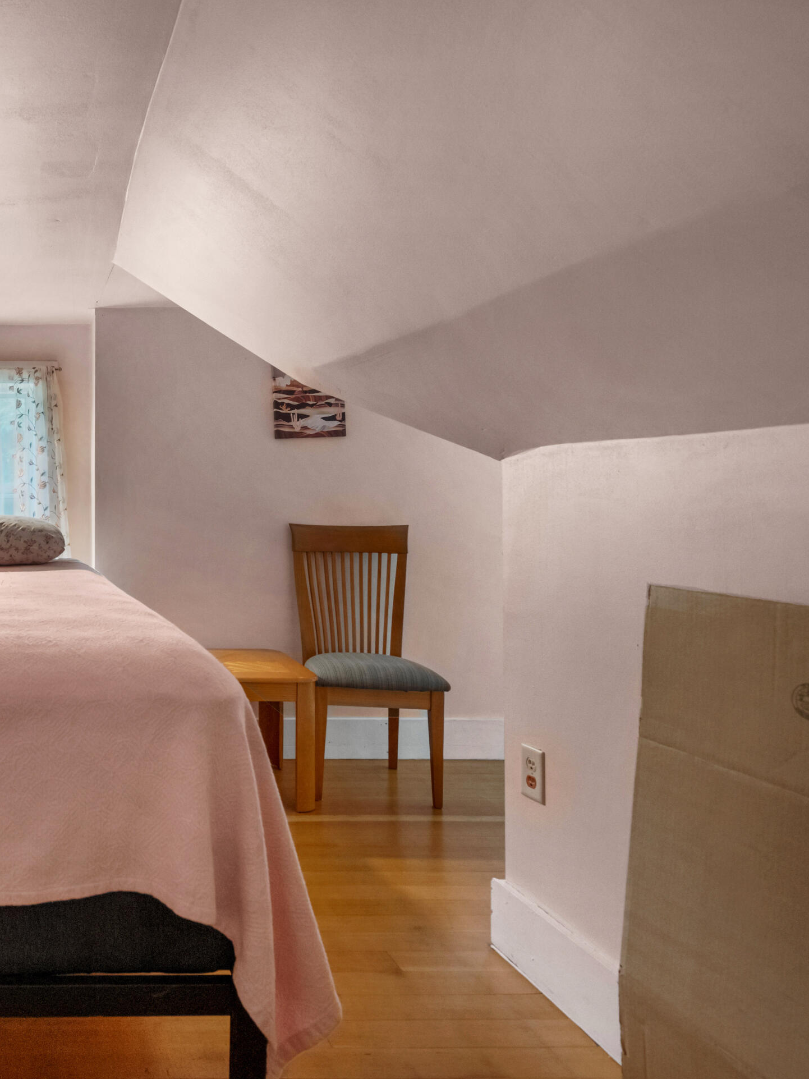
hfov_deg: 47.9
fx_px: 748
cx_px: 16
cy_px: 542
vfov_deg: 71.6
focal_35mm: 24
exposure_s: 1/30
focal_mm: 16
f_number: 5.6
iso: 2000
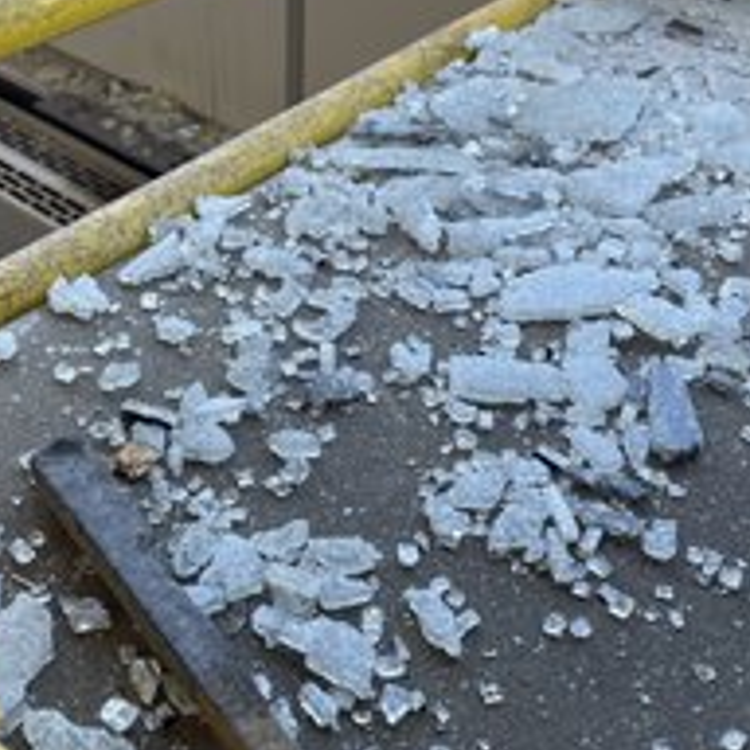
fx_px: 1177
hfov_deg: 35.3
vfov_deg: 35.3
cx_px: 355
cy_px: 344
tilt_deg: -39.8
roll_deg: +1.5
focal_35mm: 48
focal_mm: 4.2
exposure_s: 1/121
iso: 32
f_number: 1.6
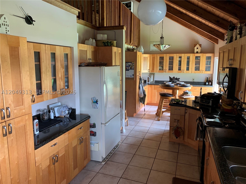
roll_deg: +0.4
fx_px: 185
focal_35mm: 26
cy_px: 92
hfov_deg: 67.3
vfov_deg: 53.1
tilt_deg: -9.2
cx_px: 123
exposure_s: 1/60
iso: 250
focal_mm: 4.25
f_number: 1.8
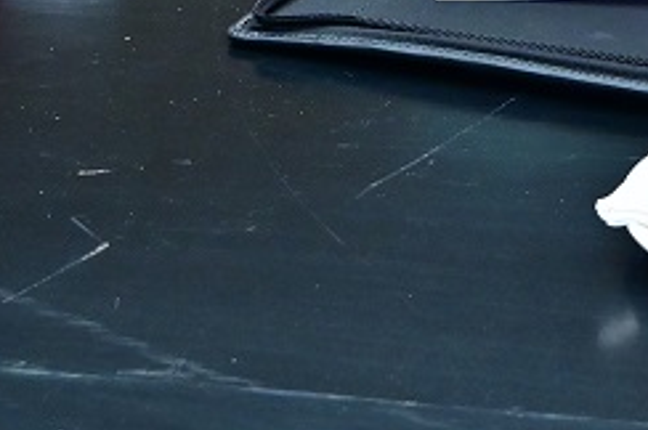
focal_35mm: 180
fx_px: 3236
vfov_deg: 7.3
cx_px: 794
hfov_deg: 11.2
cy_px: -483
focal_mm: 29
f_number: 5.6
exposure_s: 1/125
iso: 1600
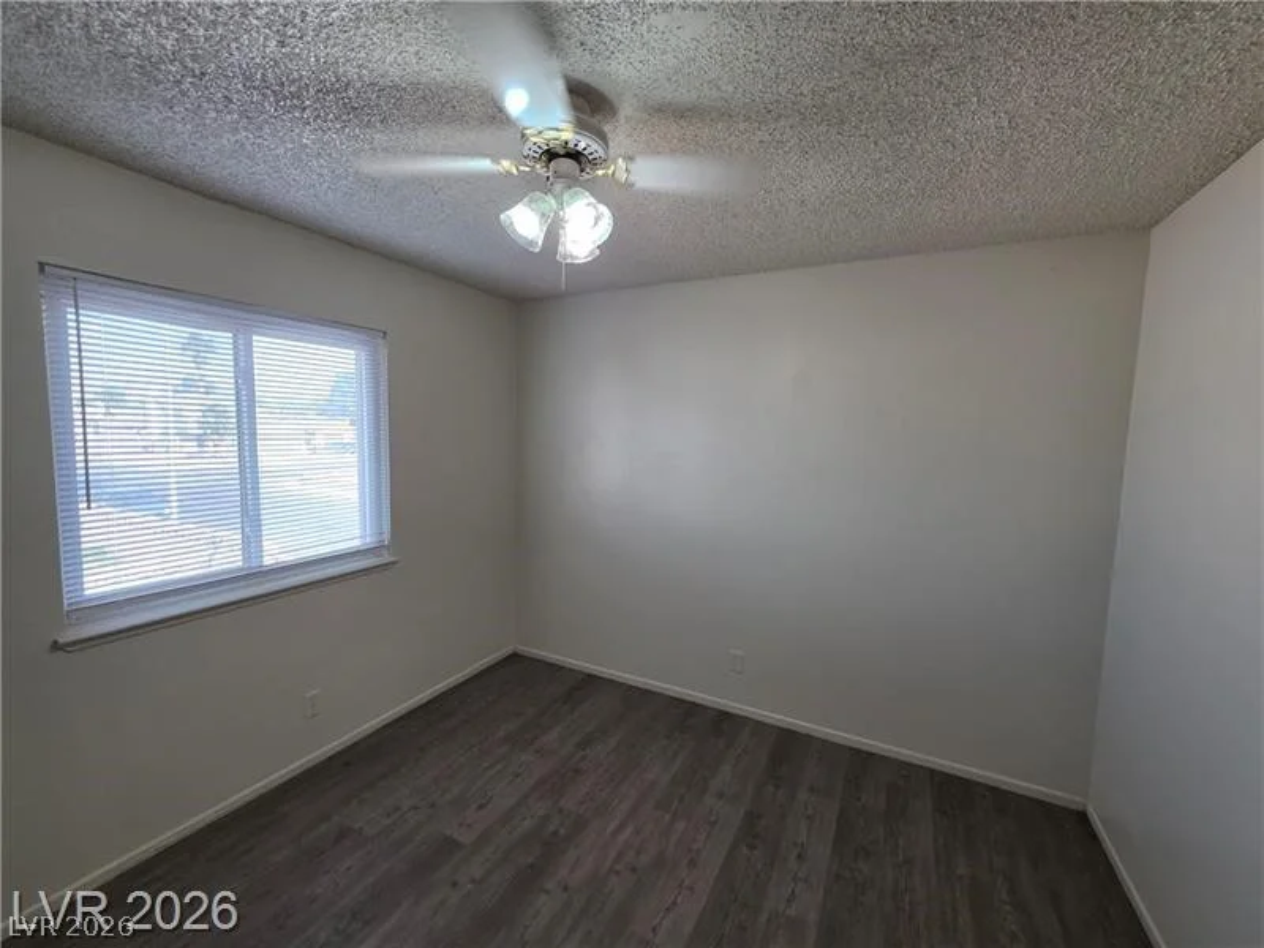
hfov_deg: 106.2
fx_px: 475
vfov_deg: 89.9
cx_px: 632
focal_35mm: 13
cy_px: 474
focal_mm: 2.2
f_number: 1.9
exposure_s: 1/120
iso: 100
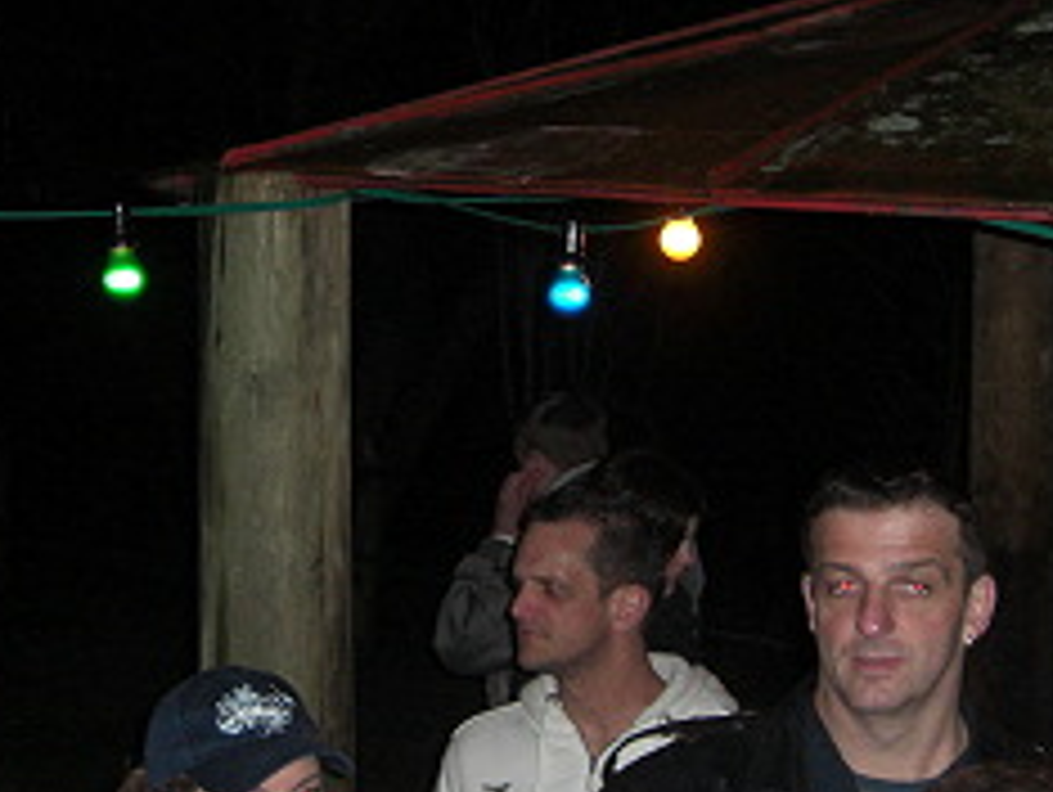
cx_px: 488
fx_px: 2801
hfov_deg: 21.3
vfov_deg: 16.0
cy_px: 223
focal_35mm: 92
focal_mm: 7.9
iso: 200
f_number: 2.8
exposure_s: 1/60
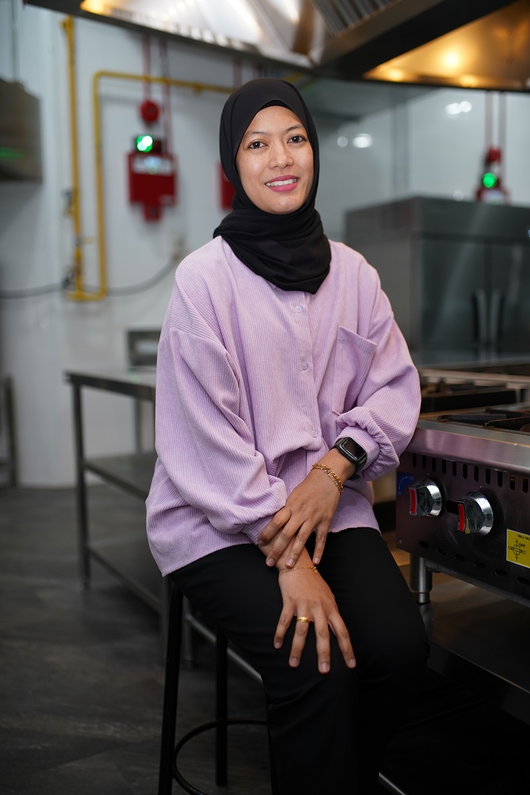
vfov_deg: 54.4
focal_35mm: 35
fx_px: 773
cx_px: 265
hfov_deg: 37.9
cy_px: 398
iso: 400
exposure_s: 1/160
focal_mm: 35
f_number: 1.6
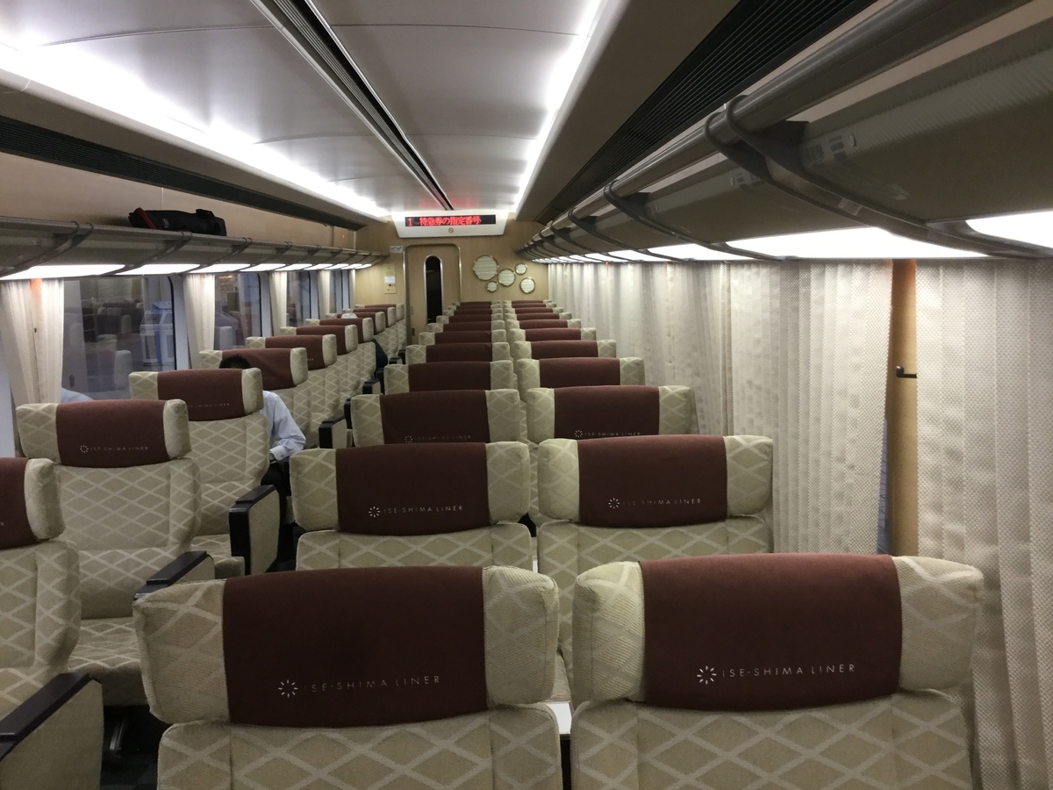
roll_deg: +0.6
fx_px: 943
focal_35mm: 31
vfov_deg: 45.4
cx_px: 526
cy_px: 395
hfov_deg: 58.4
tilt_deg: -8.6
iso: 64
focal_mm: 3.3
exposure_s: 1/30
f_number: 2.4
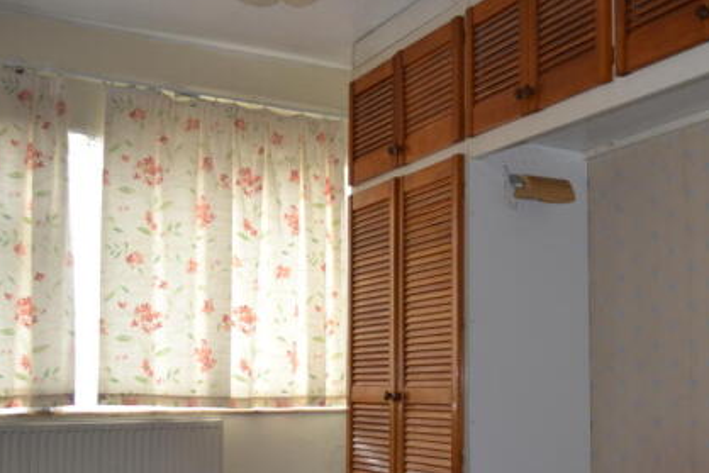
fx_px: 926
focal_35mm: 47
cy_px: 303
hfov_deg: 41.3
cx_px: 474
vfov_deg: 28.5
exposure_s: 1/80
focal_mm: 20
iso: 400
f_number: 4
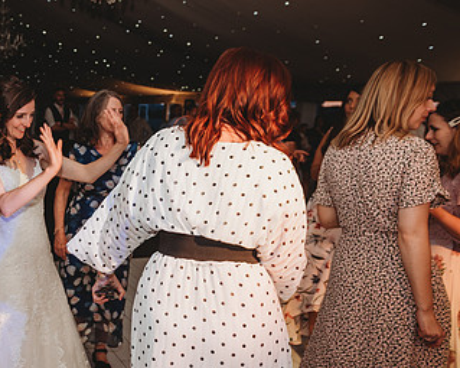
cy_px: 175
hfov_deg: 42.1
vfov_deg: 36.5
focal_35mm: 41
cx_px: 71
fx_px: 558
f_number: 4
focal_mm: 24
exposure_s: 1/60
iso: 400
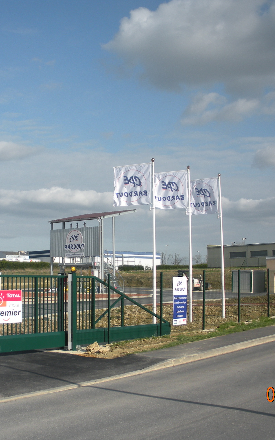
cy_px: 219
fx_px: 600
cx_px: 97
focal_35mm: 50
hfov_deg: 25.7
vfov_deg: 40.3
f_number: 3.5
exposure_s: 1/891
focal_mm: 6.3
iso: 64
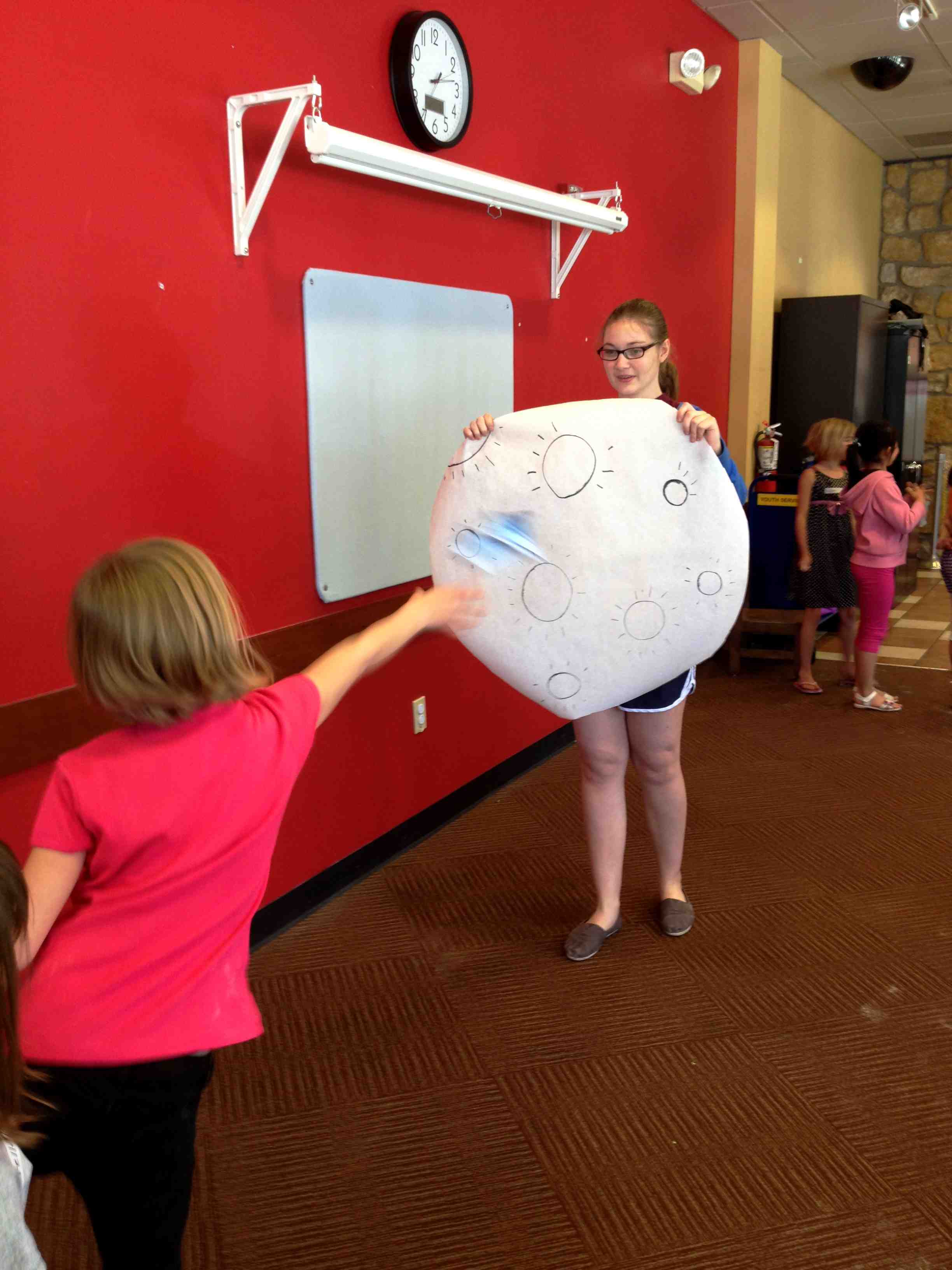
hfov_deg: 40.7
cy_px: 635
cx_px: 476
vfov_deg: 52.6
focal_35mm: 35
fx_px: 1283
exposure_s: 1/24
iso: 50
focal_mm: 4.28
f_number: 2.4
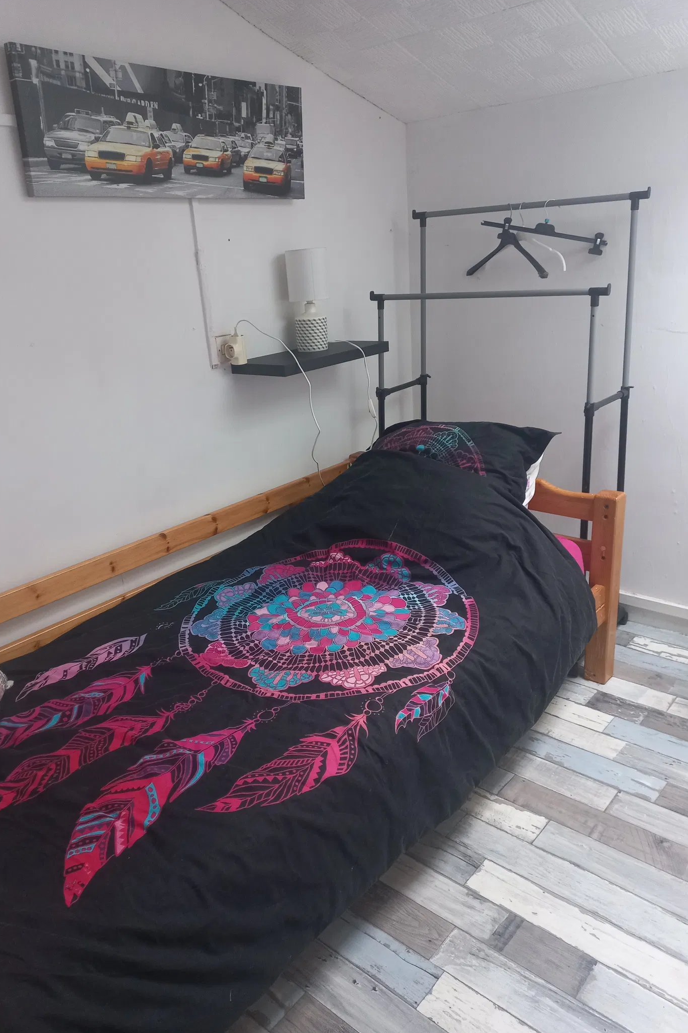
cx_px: 322
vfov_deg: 67.4
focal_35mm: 27
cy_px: 521
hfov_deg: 47.9
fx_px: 774
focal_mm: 4.6
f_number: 1.8
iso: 250
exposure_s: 1/33.3
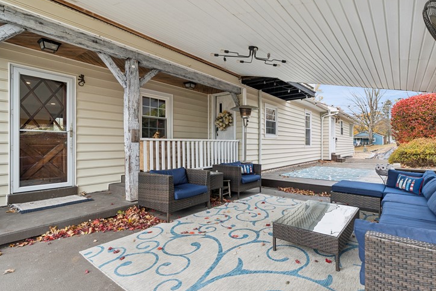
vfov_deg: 67.4
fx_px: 218
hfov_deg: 89.5
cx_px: 245
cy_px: 143
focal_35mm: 18
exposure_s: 1/50
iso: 200
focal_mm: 12
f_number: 7.1
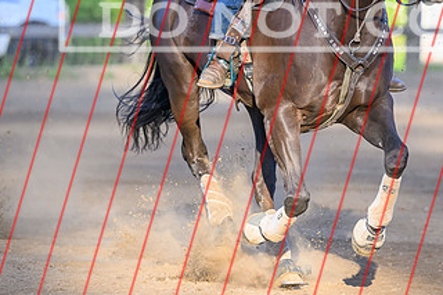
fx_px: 4428
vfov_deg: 3.8
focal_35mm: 360
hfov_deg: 5.7
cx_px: 355
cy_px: 54
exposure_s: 1/2500
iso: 560
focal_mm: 150
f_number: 2.8
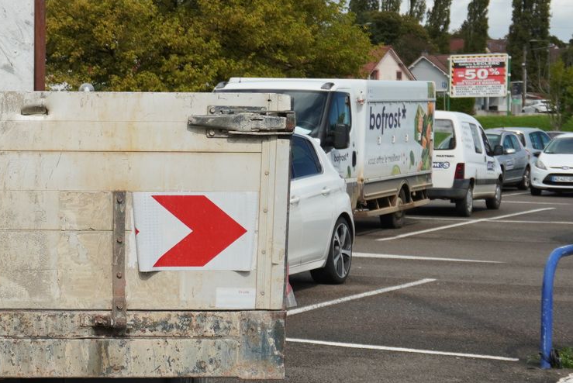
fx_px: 1487
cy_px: 183
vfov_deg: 14.7
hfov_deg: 20.4
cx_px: -114
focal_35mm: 93
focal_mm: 23
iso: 100
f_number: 5.6
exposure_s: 1/250
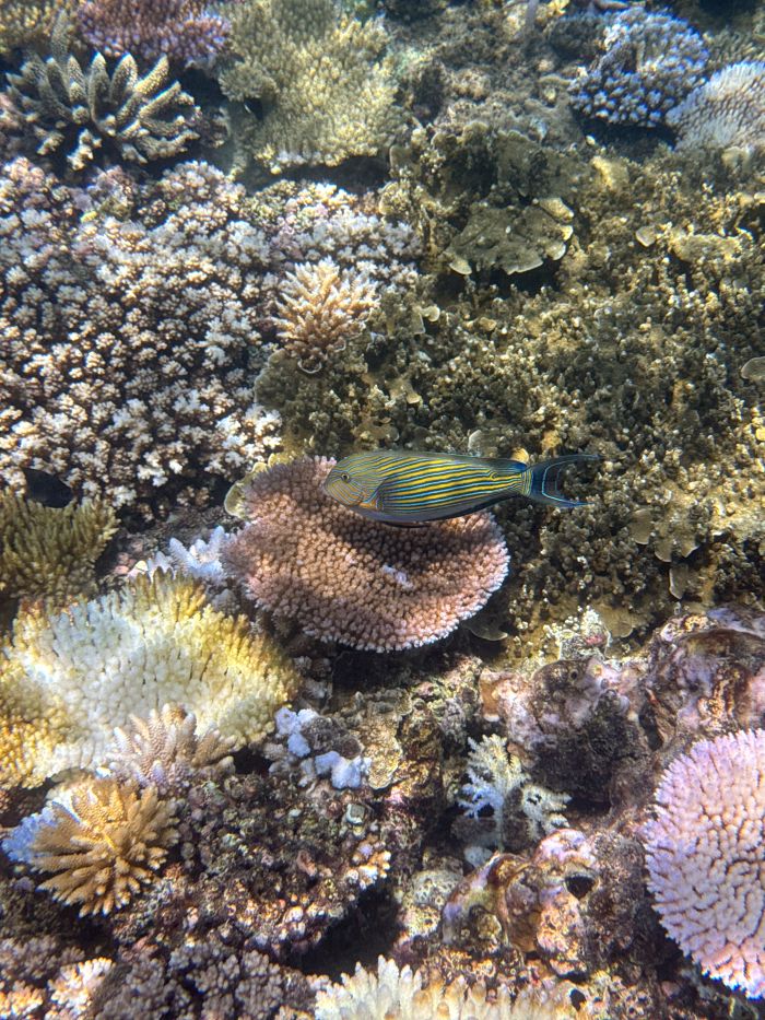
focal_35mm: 48
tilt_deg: -45.2
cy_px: 510
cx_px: 382
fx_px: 1414
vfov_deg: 39.7
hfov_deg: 30.3
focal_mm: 6.76
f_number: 1.78
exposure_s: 1/1524
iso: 64
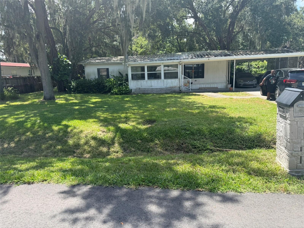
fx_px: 211
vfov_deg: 56.8
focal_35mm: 24
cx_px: 152
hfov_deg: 71.6
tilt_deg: -10.4
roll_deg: +0.7
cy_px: 114
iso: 80
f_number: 1.78
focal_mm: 6.76
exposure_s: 1/1250
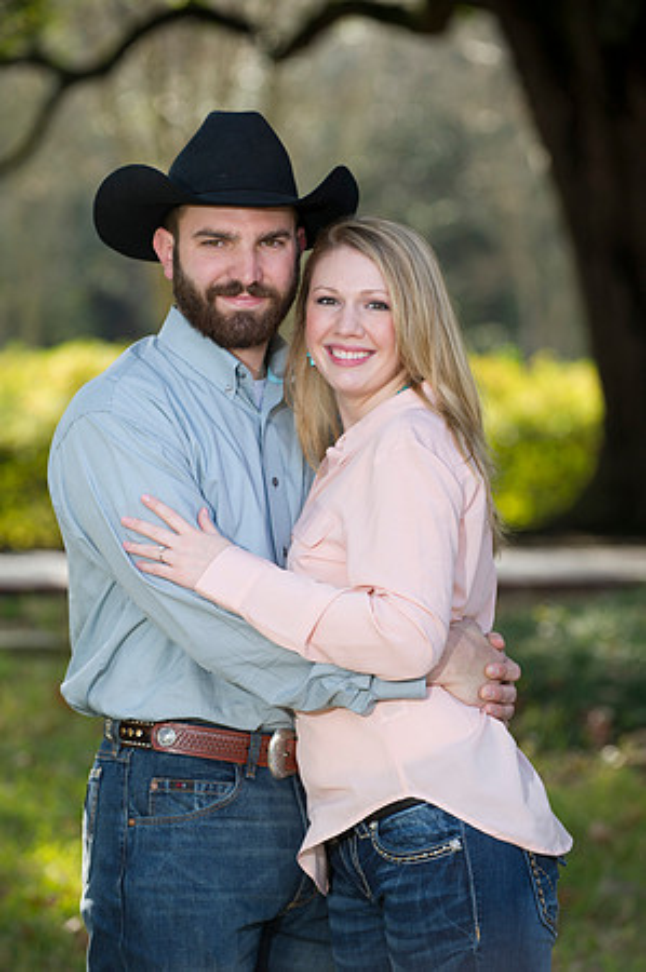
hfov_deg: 9.8
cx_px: 323
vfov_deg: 14.7
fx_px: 3777
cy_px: 486
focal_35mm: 140
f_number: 3.5
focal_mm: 140
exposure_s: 1/250
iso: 250
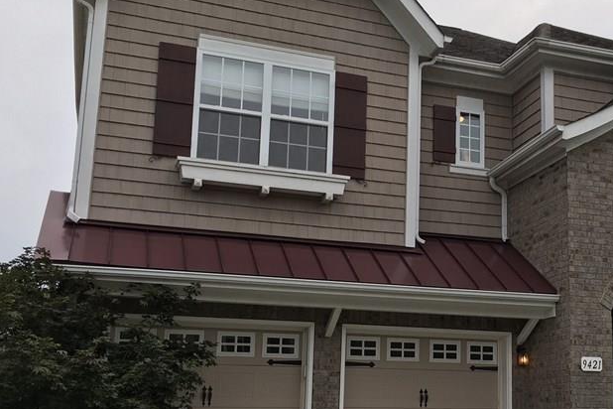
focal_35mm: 50
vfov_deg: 26.9
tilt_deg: +10.1
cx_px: 475
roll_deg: +0.0
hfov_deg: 38.4
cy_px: 264
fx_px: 851
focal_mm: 4.15
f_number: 2.2
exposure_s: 1/541
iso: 25
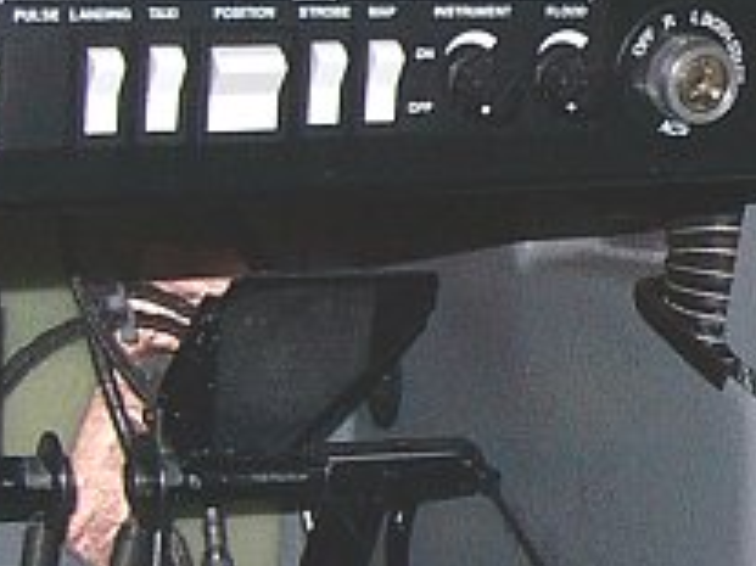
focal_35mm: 127
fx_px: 2772
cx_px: 964
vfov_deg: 11.6
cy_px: 137
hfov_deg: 14.9
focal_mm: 4.6
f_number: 2.8
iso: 100
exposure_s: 1/30
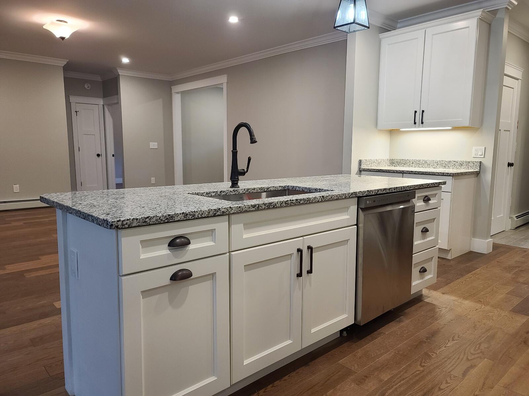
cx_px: 264
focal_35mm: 25
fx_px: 382
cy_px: 198
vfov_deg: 54.9
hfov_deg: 69.4
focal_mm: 7
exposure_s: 1/59
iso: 200
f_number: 1.8
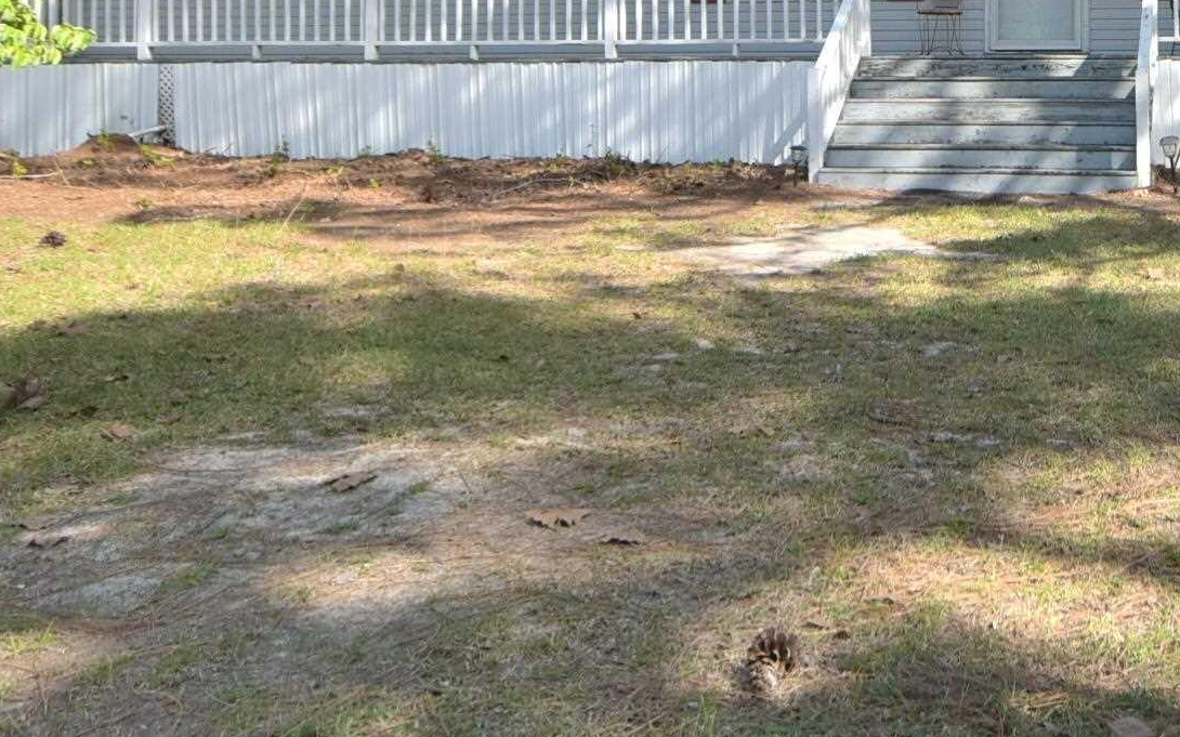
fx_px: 1351
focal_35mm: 42
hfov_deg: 43.9
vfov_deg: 28.6
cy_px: -3
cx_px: 1018
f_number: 3.5
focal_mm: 10
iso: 200
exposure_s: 1/1250
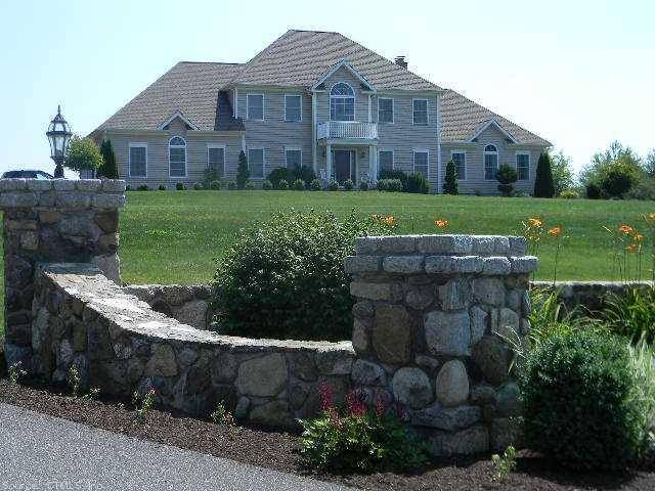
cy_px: 246
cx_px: 328
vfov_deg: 26.1
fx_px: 1060
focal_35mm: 56
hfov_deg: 34.3
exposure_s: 1/518
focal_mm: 10.1
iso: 80
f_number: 4.1
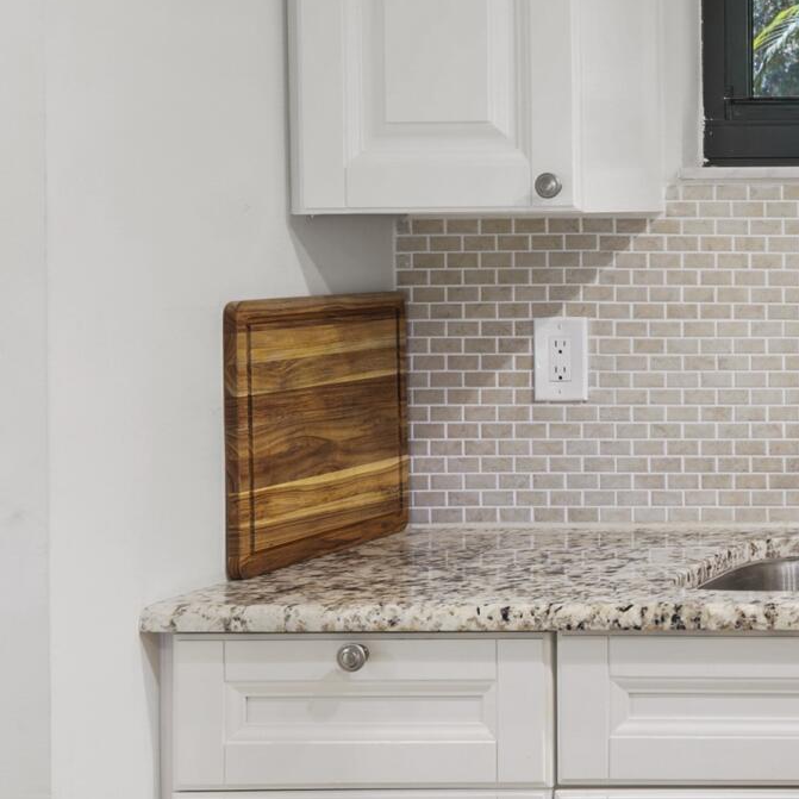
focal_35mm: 76
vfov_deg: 22.6
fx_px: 1985
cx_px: 1424
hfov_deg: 18.2
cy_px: 244
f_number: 6.3
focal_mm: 20
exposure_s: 1.6
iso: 100
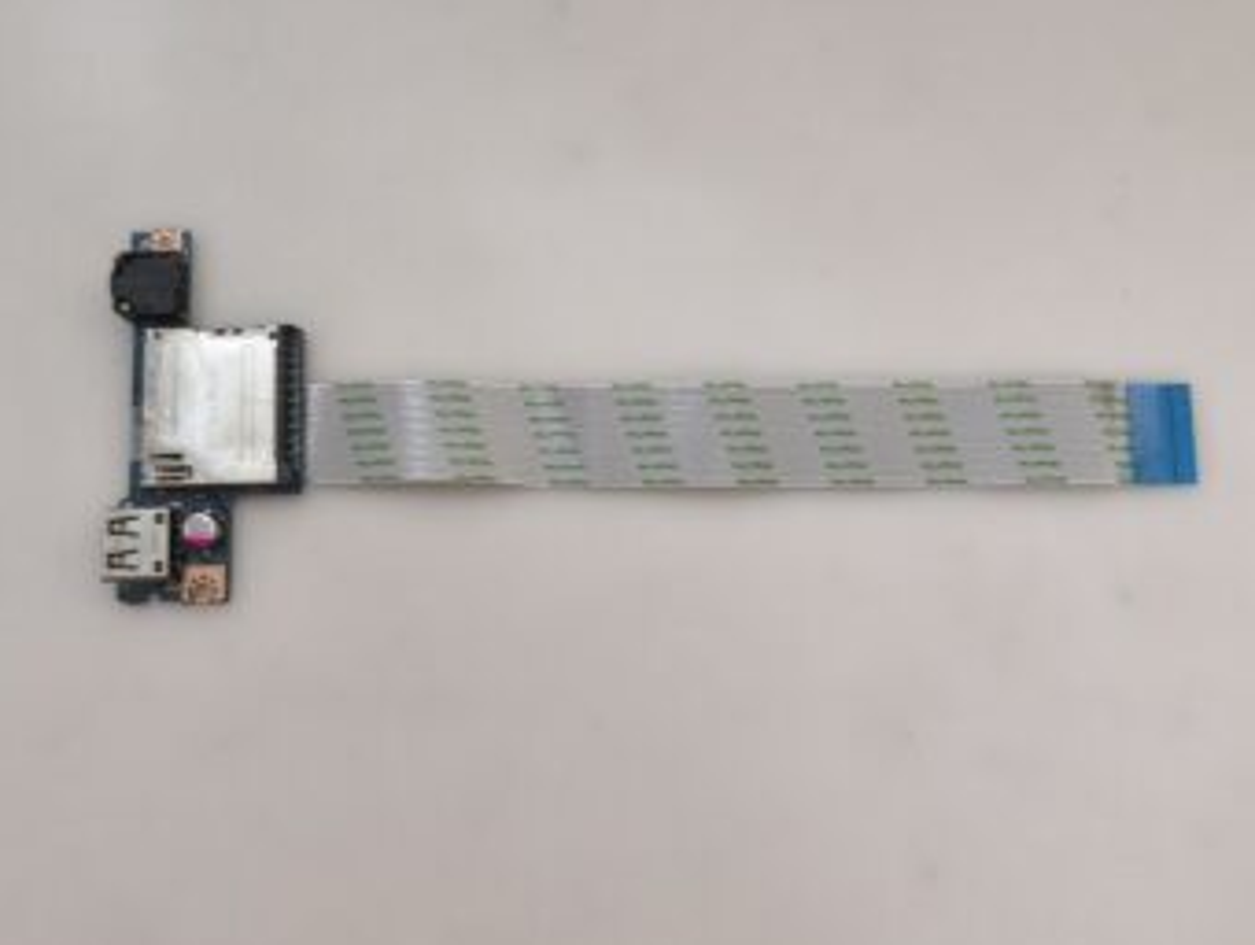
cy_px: 478
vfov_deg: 39.7
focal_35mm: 36
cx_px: 639
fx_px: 1307
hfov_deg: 51.3
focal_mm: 6.57
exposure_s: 1/50
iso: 320
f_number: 1.6
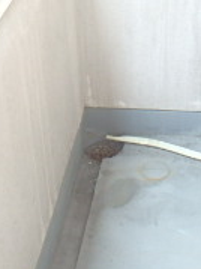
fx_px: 581
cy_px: 168
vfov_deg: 25.9
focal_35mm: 75
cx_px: 112
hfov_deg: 19.6
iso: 200
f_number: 3.5
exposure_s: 1/40
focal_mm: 3.7
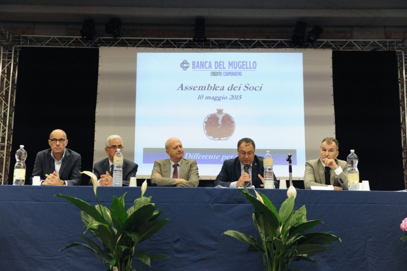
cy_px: 136
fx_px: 429
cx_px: 204
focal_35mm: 38
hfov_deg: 50.7
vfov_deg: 35.0
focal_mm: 38
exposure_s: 1/80
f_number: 4.5
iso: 3200
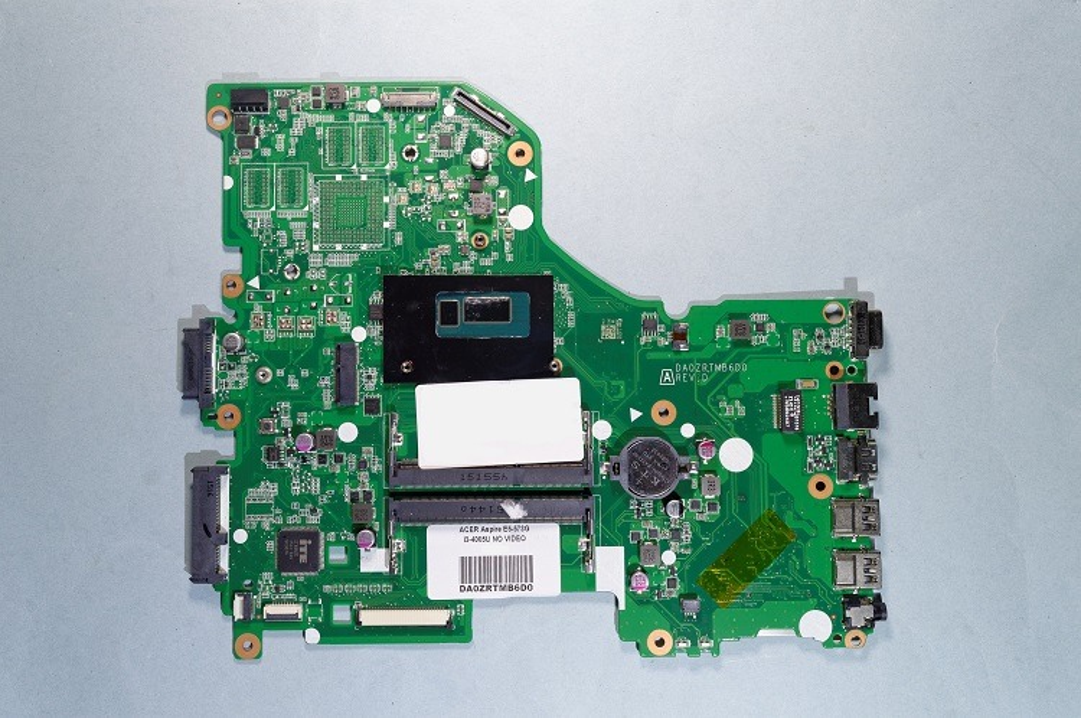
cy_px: 359
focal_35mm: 33
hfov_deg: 57.3
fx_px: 990
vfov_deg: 39.9
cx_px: 540
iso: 100
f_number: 8
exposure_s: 1/5
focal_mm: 22
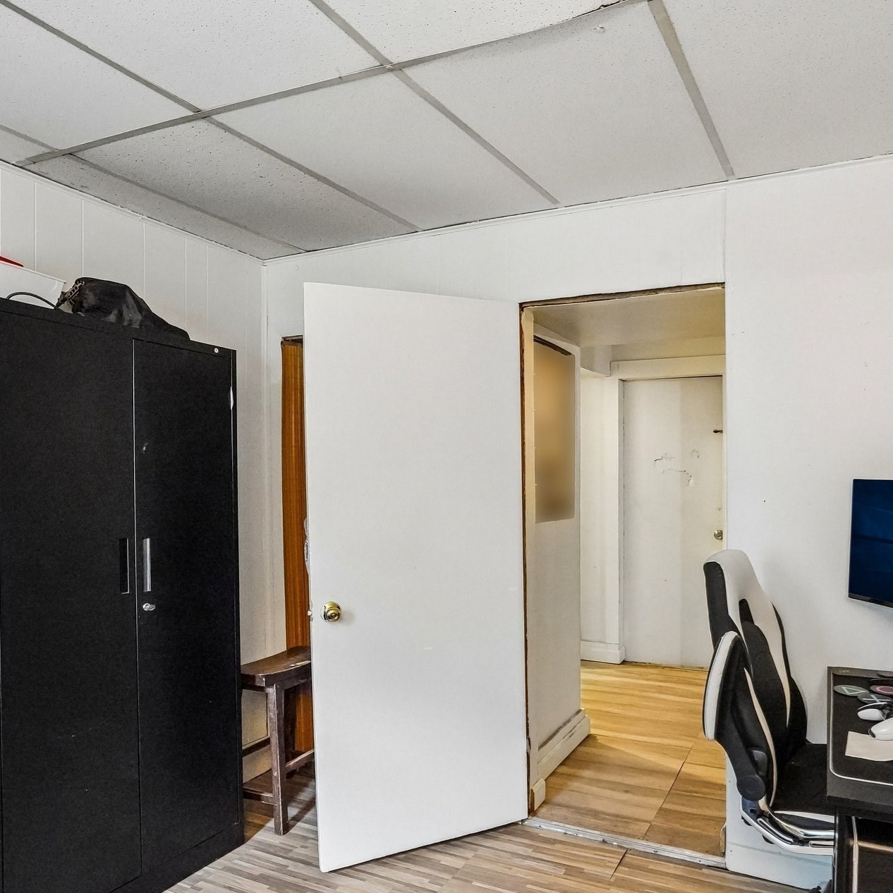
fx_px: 642
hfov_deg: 68.7
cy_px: 472
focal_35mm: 22
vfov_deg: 69.6
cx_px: 549
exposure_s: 1/30
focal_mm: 16
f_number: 8
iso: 8000
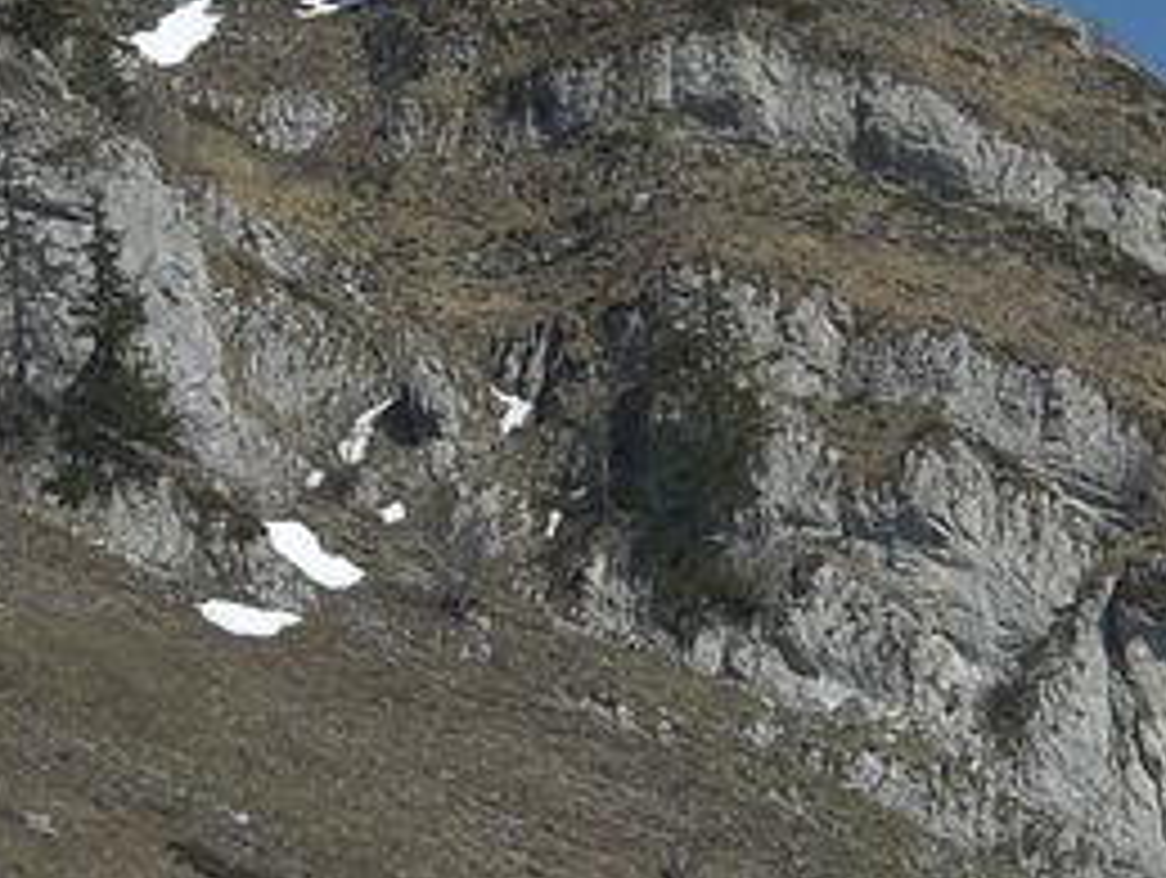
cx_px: 810
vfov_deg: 9.9
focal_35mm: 150
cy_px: 378
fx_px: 5060
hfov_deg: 13.1
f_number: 8
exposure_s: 1/400
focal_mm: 7.9
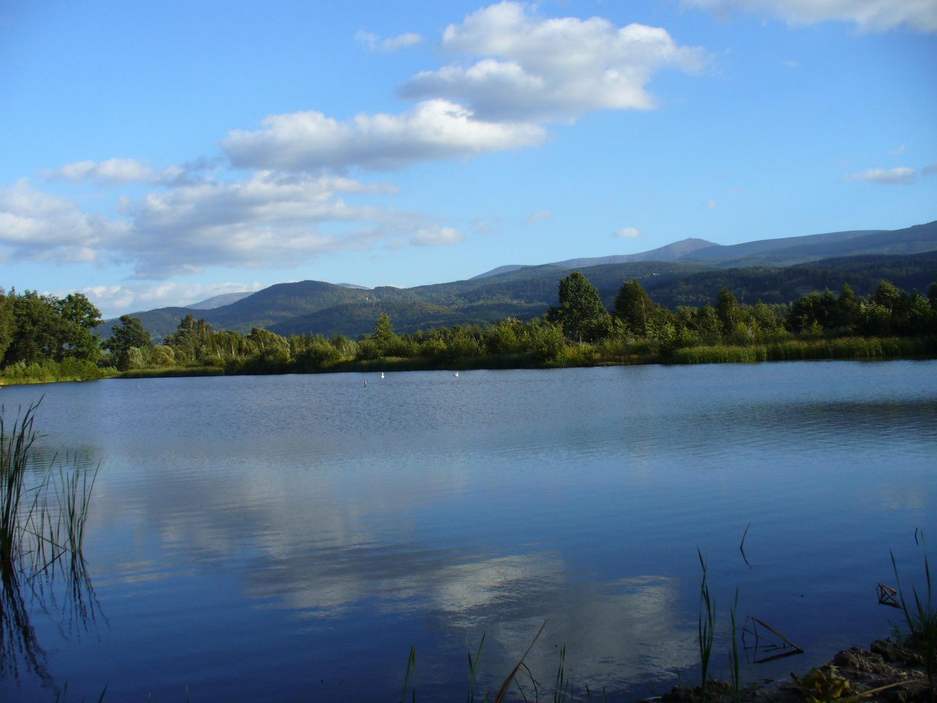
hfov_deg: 50.1
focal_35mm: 37
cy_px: 352
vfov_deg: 38.7
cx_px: 468
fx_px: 1002
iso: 80
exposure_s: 1/250
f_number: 5.6
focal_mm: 6.1
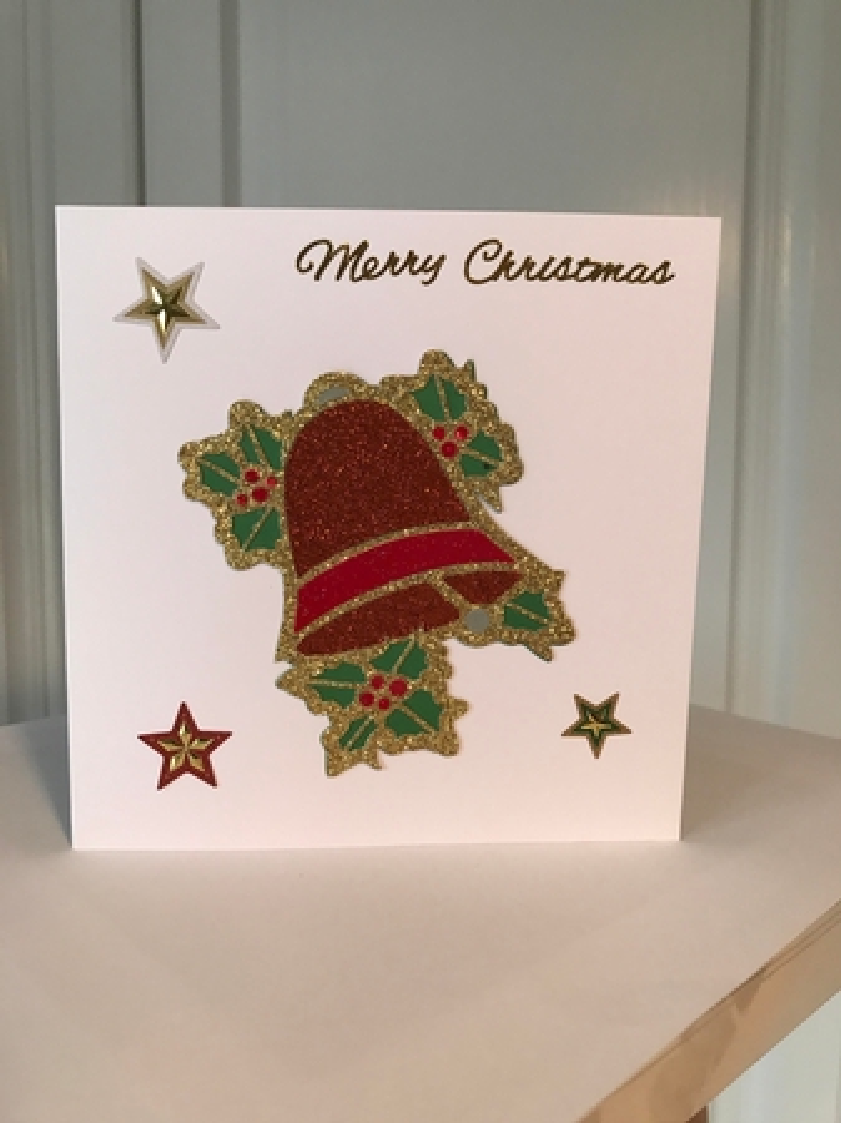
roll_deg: -0.4
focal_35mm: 28
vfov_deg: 63.5
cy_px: 562
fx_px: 908
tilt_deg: -5.5
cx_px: 420
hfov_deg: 49.7
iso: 32
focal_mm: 3.99
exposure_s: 1/33
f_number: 1.8
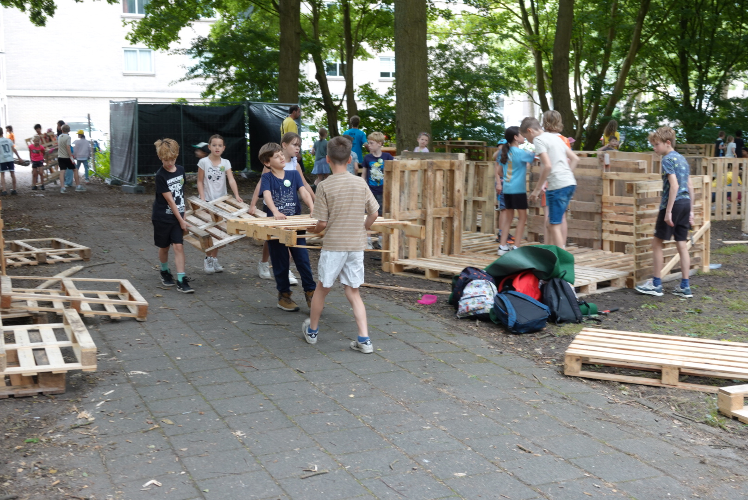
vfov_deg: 31.2
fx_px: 894
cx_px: 374
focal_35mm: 43
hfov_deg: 45.4
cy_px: 250
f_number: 3.2
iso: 200
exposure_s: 1/50
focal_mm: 15.73
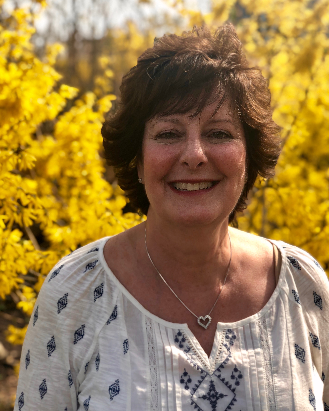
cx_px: 166
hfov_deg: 27.6
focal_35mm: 55
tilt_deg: -6.5
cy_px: 199
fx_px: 669
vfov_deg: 34.1
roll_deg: +1.7
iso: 16
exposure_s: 1/211
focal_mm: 6
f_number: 2.4
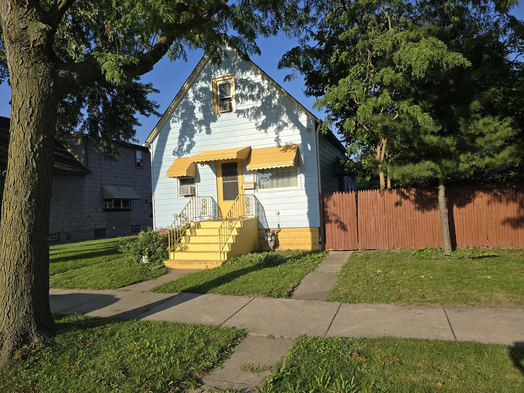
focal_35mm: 23
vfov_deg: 58.9
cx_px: 262
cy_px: 196
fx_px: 348
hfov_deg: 73.9
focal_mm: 6.3
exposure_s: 1/820
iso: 12
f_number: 1.7
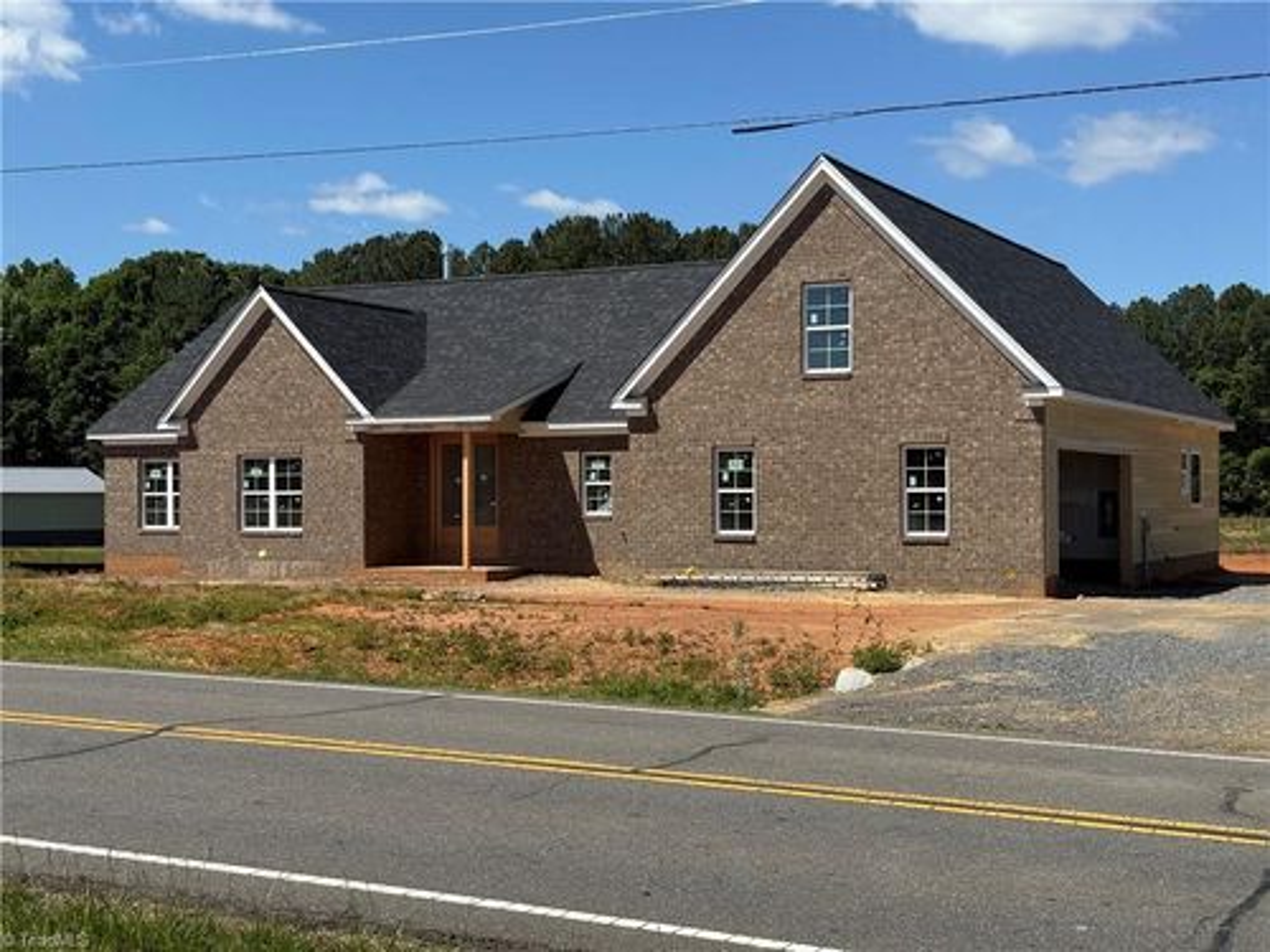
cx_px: 635
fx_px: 1761
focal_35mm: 48
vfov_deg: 30.3
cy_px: 476
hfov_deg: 39.7
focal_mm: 6.76
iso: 64
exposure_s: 1/4878
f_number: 1.78
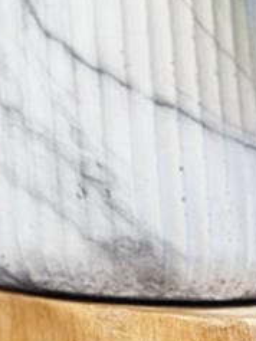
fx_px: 1527
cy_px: -353
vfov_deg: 11.4
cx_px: -403
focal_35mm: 155
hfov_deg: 8.6
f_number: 1.7
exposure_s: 1/120
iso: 500
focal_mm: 6.3
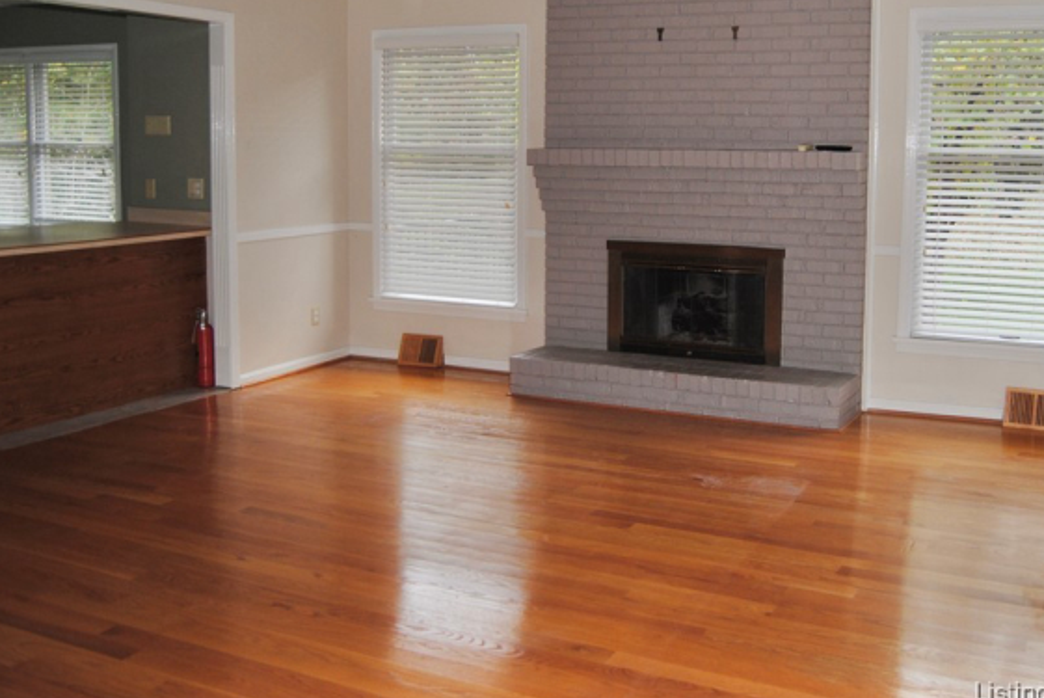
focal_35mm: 36
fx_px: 1045
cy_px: 253
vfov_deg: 36.7
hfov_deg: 52.7
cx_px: 625
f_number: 3.5
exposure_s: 1/60
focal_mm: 18
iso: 200
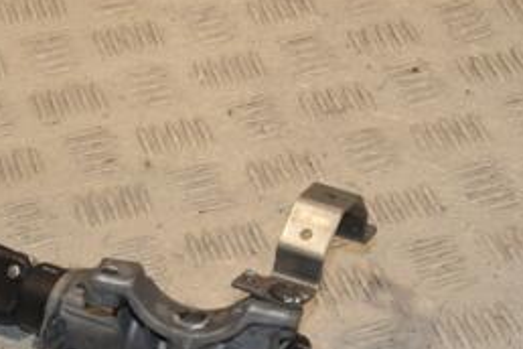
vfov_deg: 11.2
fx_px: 1775
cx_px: 207
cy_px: 219
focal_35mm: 122
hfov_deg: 16.7
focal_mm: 35
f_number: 9
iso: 800
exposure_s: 1/200
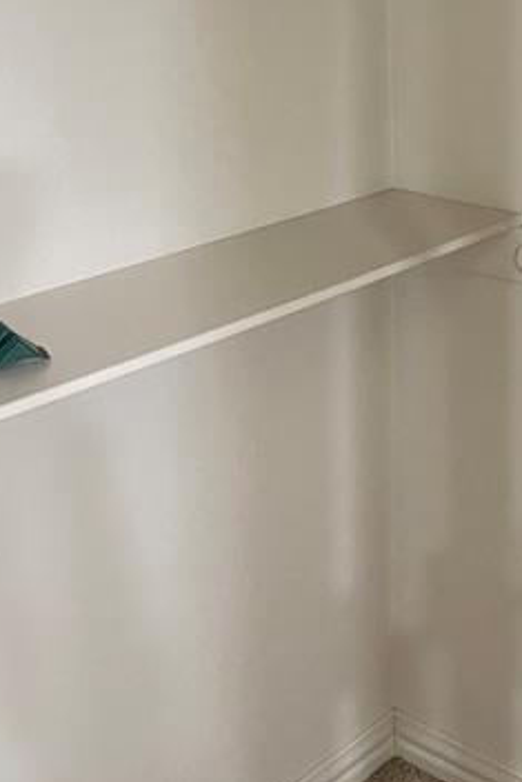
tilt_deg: -4.1
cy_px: -4
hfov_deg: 21.8
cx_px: 569
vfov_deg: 31.3
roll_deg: -1.3
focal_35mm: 59
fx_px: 1282
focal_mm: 4.2
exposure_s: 1/60
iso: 400
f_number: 1.6
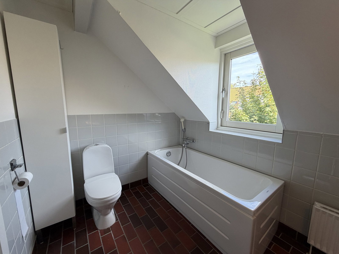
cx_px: 170
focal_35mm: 14
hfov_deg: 102.1
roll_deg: -0.2
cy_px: 127
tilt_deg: -8.9
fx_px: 137
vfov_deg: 85.7
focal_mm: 2.22
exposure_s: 1/121
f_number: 2.2
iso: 100
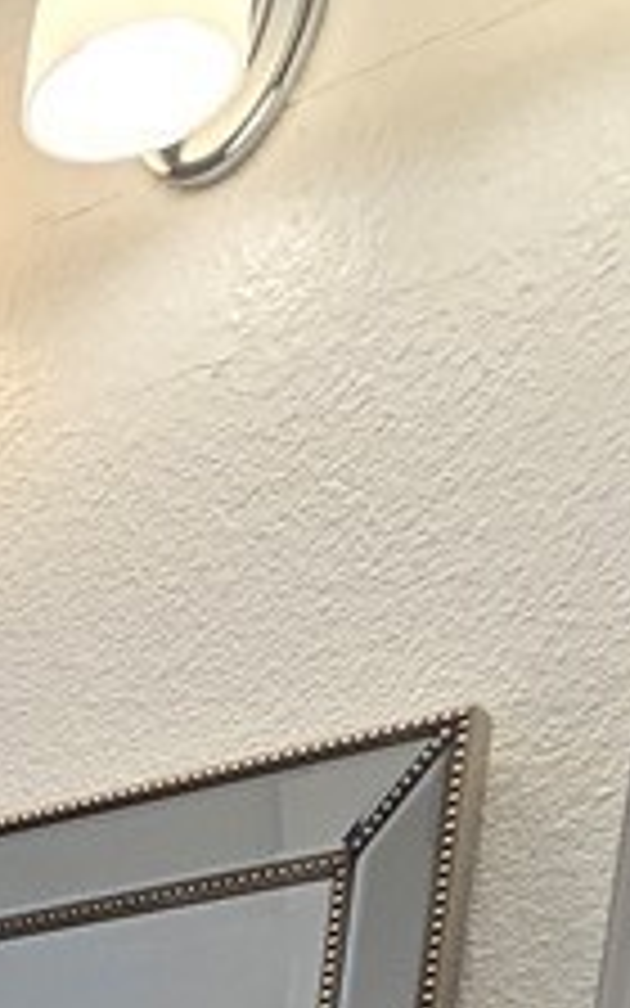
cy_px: 1854
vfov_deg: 20.9
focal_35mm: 63
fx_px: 1731
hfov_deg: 15.6
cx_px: -693
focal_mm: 2.2
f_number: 2.2
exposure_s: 1/120
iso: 50
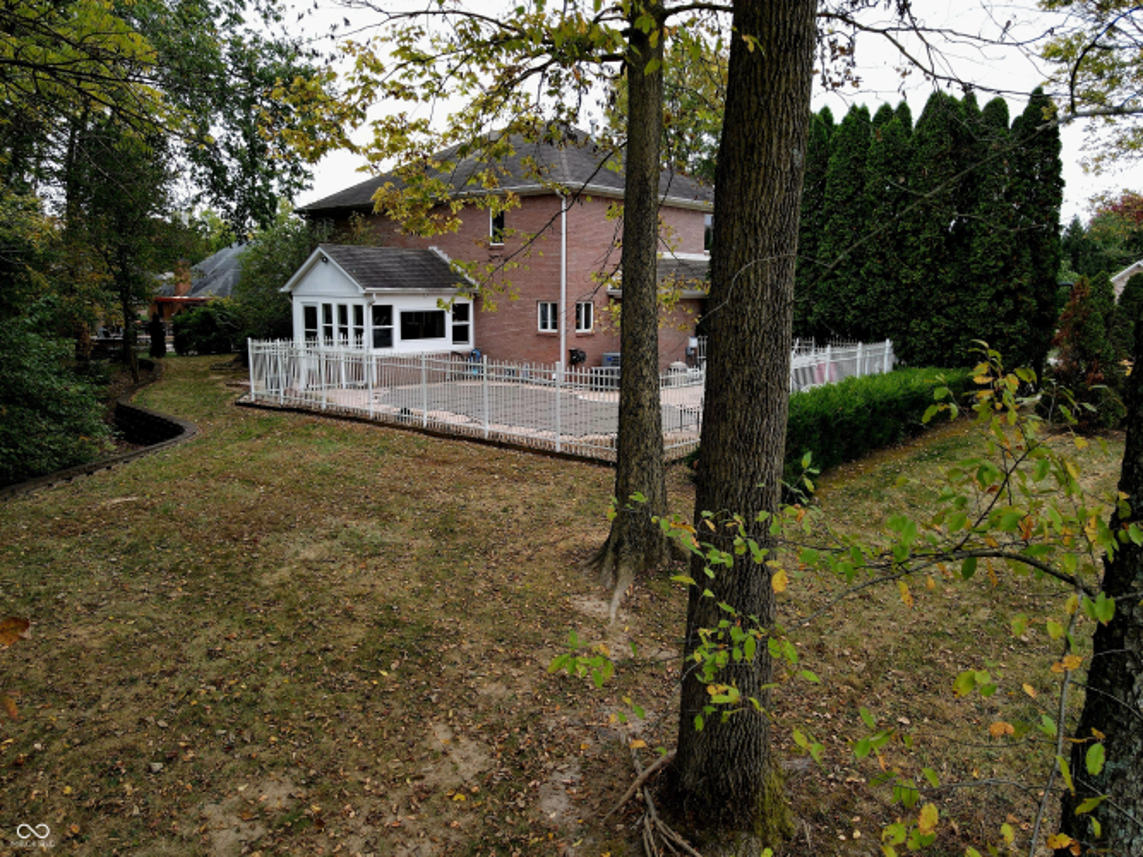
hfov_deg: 71.6
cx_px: 572
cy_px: 428
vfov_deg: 56.8
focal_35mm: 24
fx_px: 792
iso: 100
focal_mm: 4.5
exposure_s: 1/80
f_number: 2.8
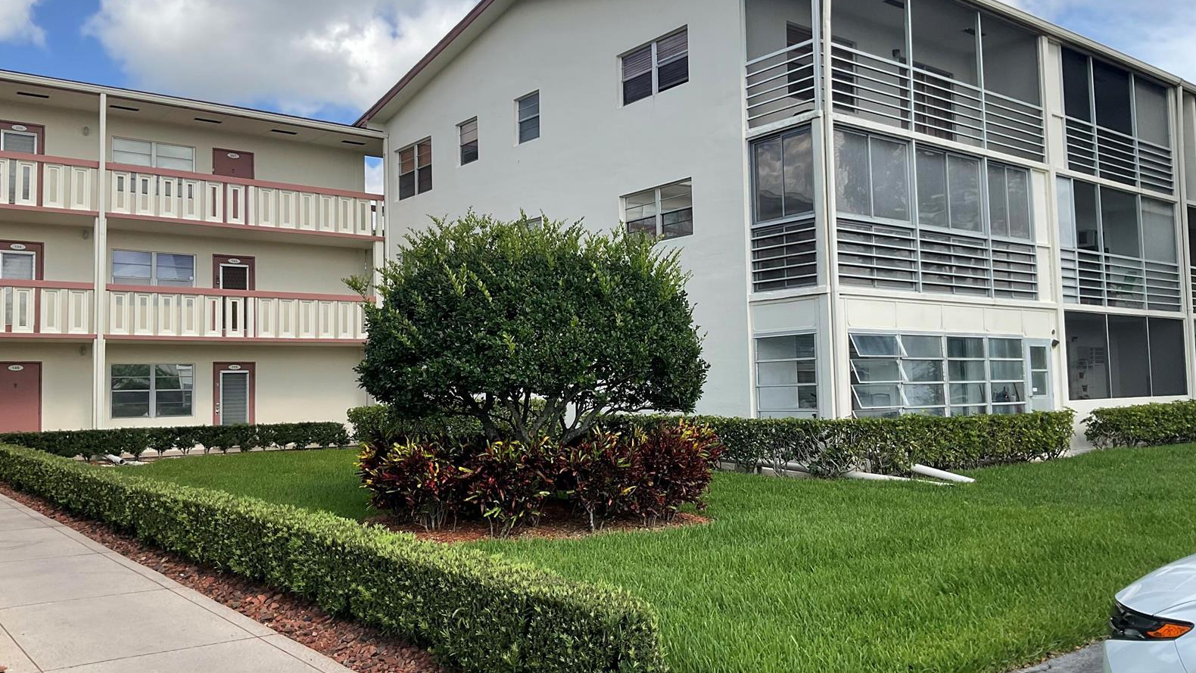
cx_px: 593
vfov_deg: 36.7
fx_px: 1015
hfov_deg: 61.0
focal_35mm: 32
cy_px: 325
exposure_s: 1/1279
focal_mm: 3
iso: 16
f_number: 1.8
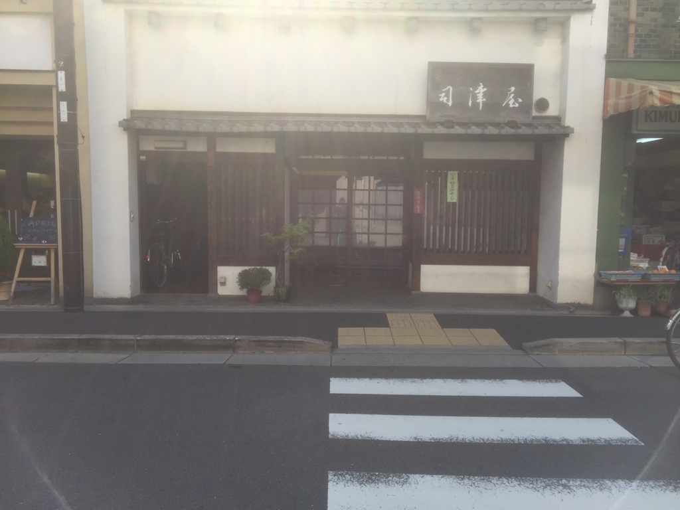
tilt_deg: -2.8
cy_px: 255
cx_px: 340
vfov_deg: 48.2
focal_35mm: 29
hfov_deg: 61.7
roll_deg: -1.4
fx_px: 570
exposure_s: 1/1130
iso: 32
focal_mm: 4.15
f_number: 2.2
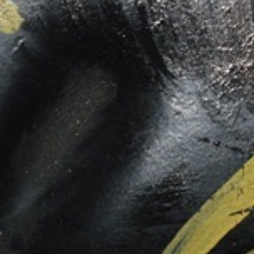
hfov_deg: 6.5
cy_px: -33
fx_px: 2225
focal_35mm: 268
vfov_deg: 6.5
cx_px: 261
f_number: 8
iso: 100
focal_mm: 50
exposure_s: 1/60
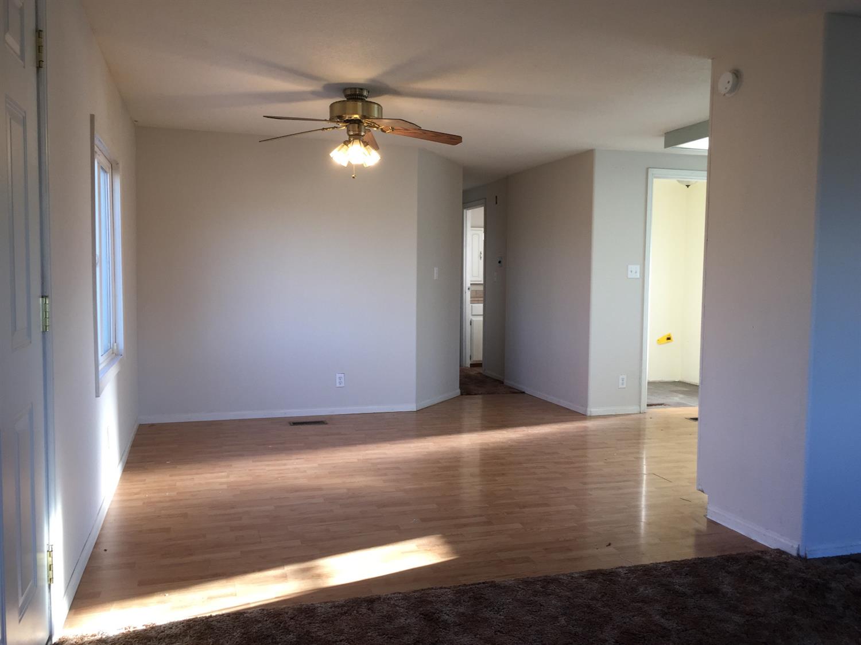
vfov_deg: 48.2
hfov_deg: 61.7
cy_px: 322
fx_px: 721
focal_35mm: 29
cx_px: 430
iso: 40
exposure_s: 1/60
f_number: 2.2
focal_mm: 4.15
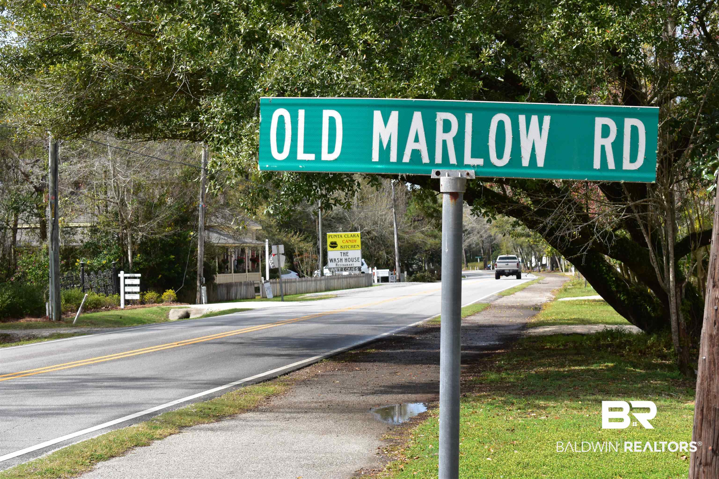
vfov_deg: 16.6
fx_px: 1648
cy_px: 240
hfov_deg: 24.6
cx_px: 360
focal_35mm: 82
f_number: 11
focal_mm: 55
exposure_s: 1/400
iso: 400
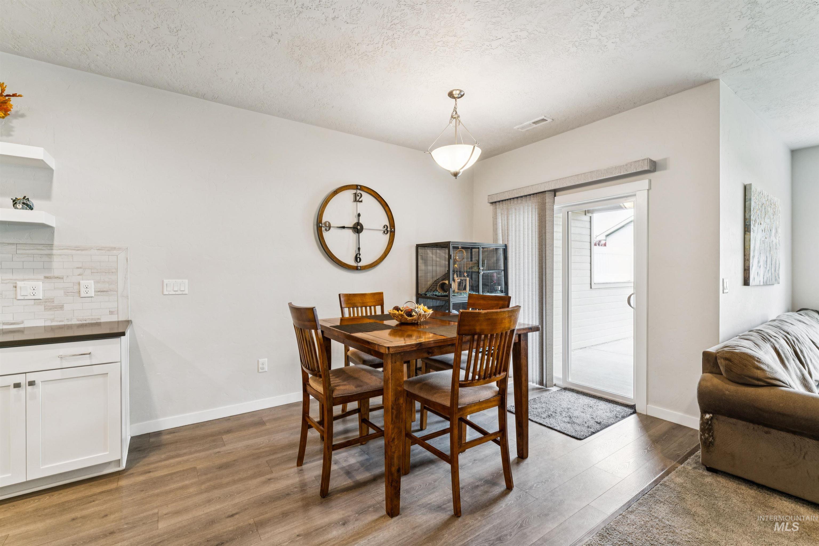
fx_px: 362
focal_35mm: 16
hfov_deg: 97.1
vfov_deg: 74.1
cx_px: 410
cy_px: 273
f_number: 13
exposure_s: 1/4
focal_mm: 15.9
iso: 400
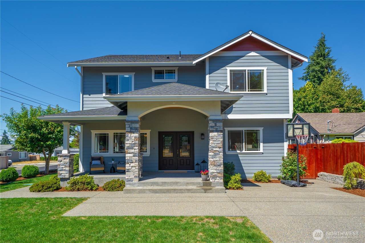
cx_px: 182
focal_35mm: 16
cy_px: 122
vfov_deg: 73.7
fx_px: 162
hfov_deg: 96.7
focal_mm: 16
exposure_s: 1/200
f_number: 7.1
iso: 100
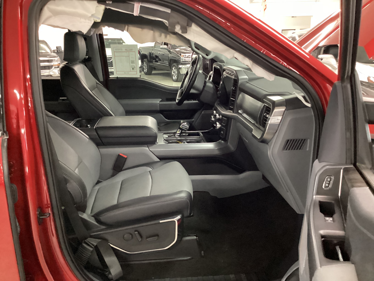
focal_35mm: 31
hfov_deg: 58.4
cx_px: 187
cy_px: 140
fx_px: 335
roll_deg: +2.0
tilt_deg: -19.2
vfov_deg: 45.4
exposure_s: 1/30
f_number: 2.4
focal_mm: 3.3
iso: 800
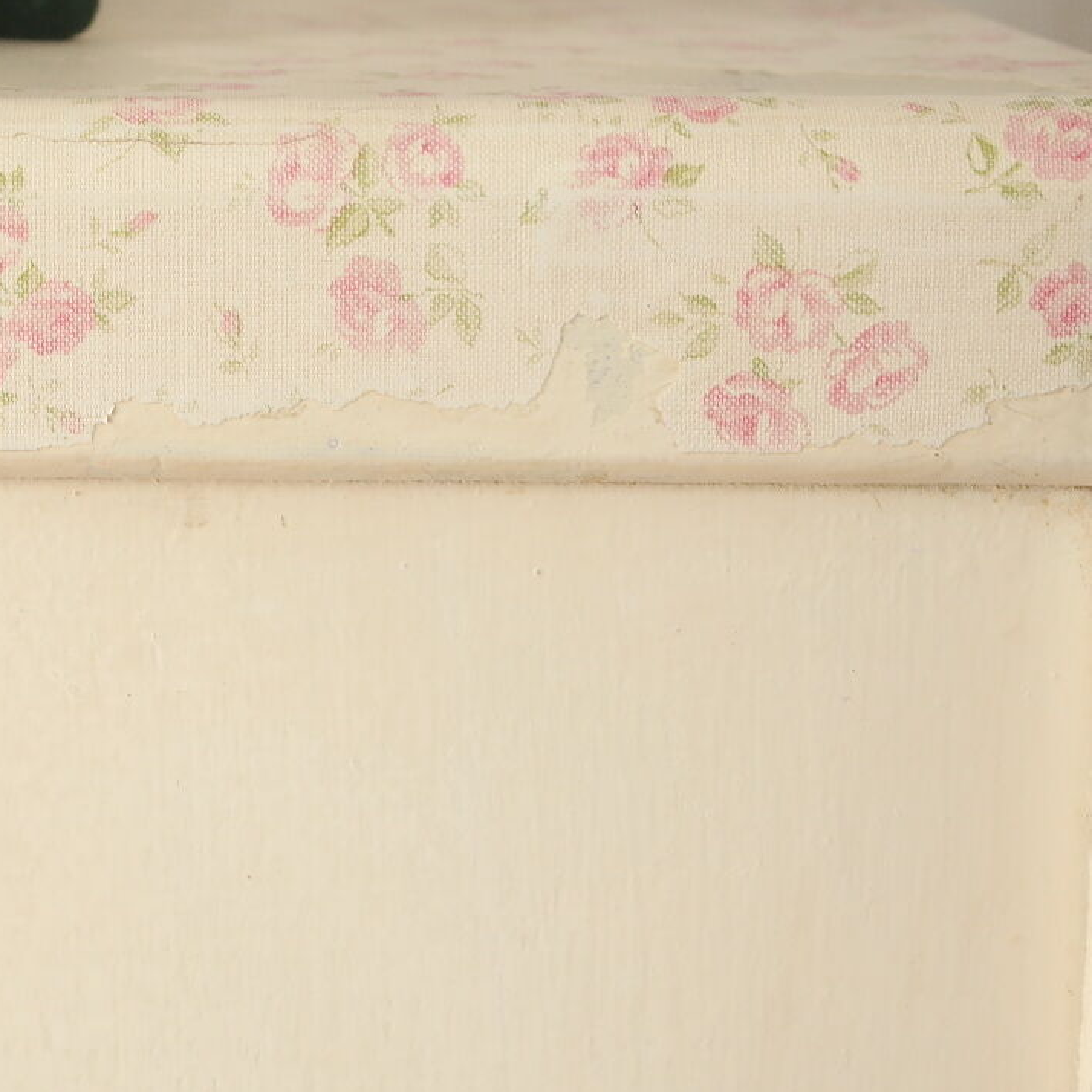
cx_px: -9
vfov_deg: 16.0
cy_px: 584
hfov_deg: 15.7
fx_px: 3890
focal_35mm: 109
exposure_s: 1/30
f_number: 5.6
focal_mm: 35
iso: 200
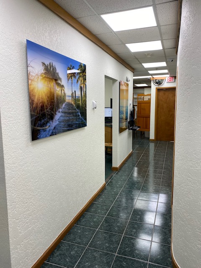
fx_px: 201
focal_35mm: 26
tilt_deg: -7.0
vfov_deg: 67.3
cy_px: 134
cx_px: 100
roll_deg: +0.6
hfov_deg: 53.1
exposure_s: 1/120
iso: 40
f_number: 1.8
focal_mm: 4.25
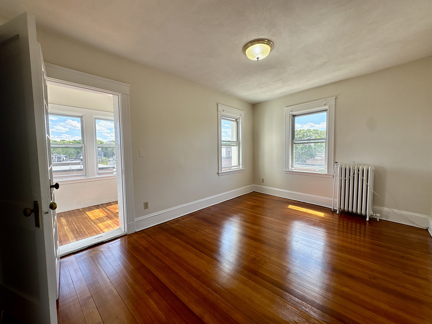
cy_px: 162
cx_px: 216
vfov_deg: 85.7
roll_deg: +1.1
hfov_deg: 102.1
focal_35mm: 14
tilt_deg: -3.3
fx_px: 175
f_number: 2.2
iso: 64
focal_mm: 2.22
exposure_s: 1/151
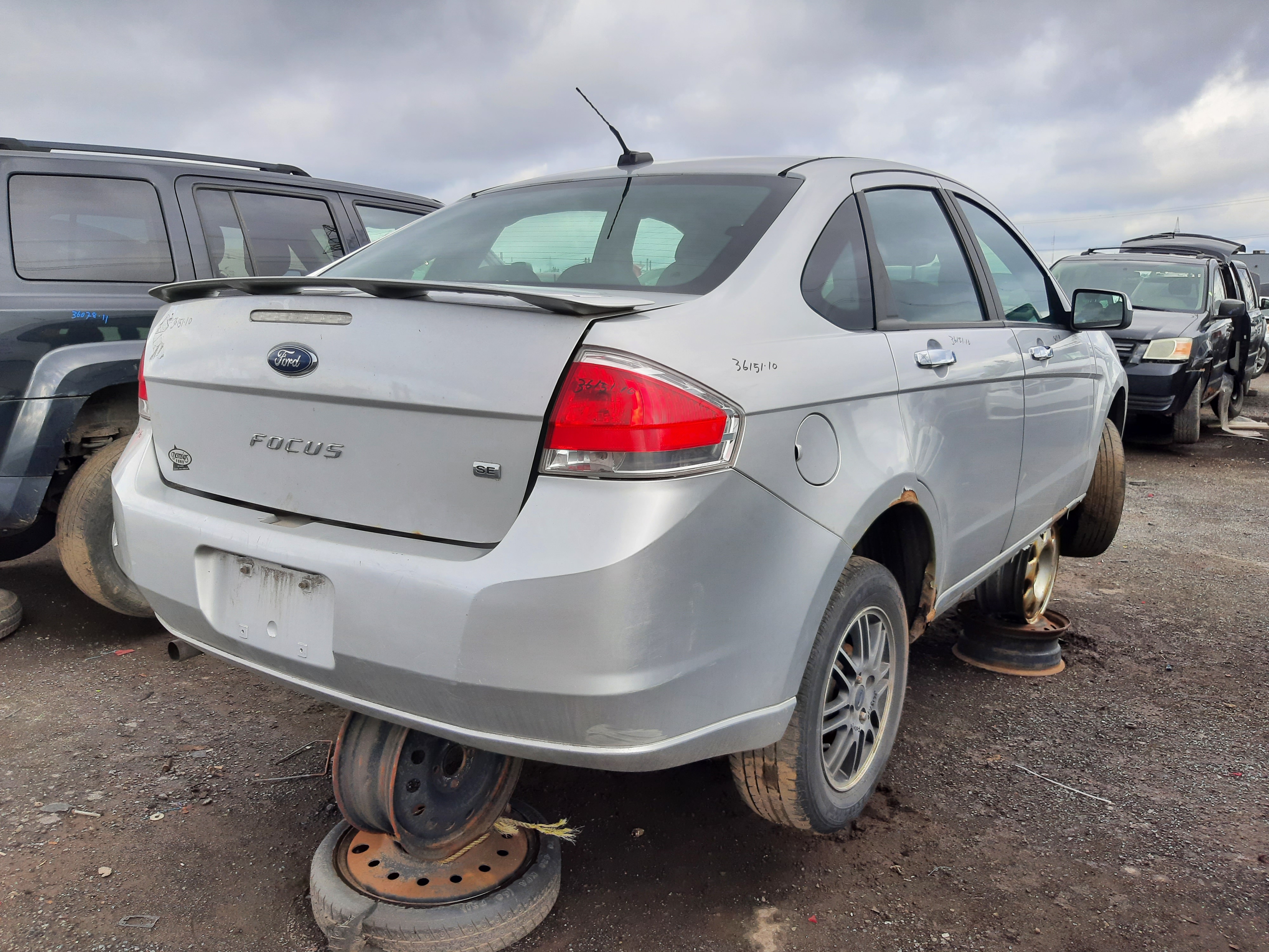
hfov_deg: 67.3
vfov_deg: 53.1
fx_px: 953
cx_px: 634
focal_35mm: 26
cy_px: 476
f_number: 1.7
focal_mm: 3.92
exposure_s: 1/392
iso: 40
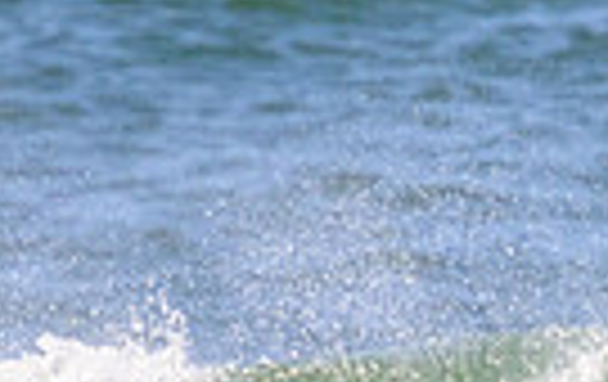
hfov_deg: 0.6
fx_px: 58000
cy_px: 604
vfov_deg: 0.4
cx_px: 716
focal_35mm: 3493
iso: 1250
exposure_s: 1/2000
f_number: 11
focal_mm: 800
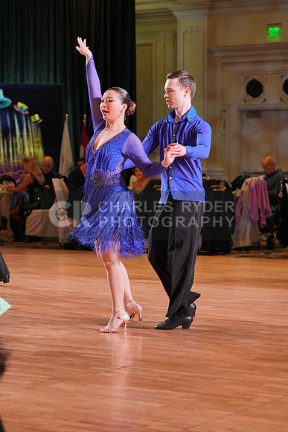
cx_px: 144
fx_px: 1223
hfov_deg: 13.4
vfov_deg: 20.0
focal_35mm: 102
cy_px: 216
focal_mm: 102
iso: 2500
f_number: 5
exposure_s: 1/400
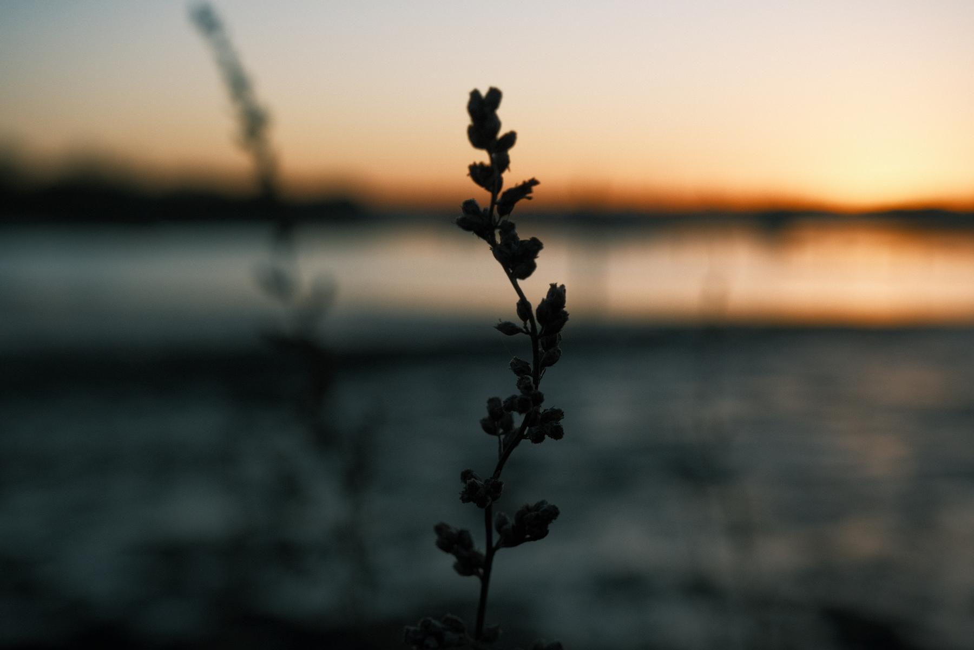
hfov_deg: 33.9
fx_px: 1596
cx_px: 487
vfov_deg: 23.0
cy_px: 325
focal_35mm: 59
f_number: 5.6
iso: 640
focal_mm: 39.3
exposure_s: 1/850
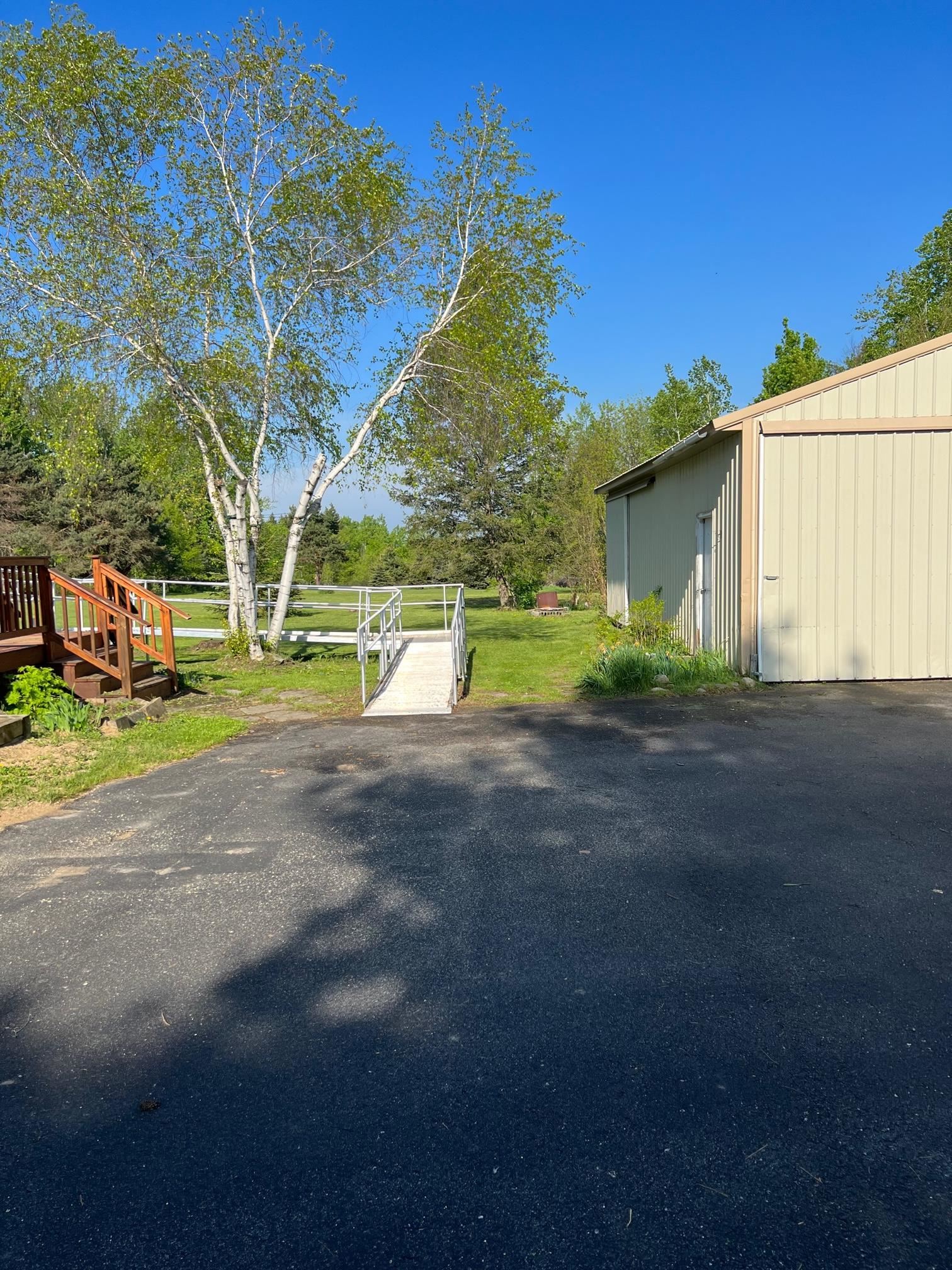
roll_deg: +2.0
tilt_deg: -5.5
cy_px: 635
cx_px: 476
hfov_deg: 53.1
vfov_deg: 67.3
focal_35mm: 26
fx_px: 953
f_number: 1.5
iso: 50
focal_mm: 5.7
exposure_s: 1/3704
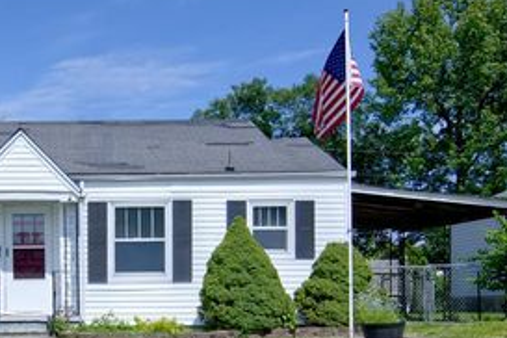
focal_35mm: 44
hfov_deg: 42.9
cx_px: 119
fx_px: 620
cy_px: 289
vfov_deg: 29.5
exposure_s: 1/200
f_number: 13
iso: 100
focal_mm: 16
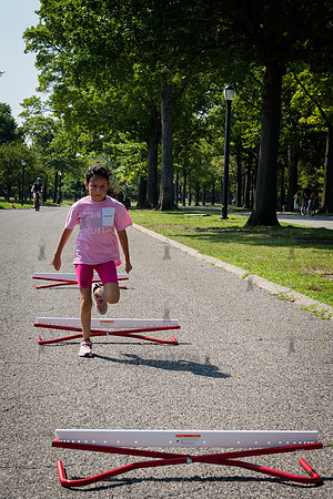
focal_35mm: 72
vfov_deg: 28.1
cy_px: 250
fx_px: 999
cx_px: 109
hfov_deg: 18.9
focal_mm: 48
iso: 400
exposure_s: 1/1250
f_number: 5
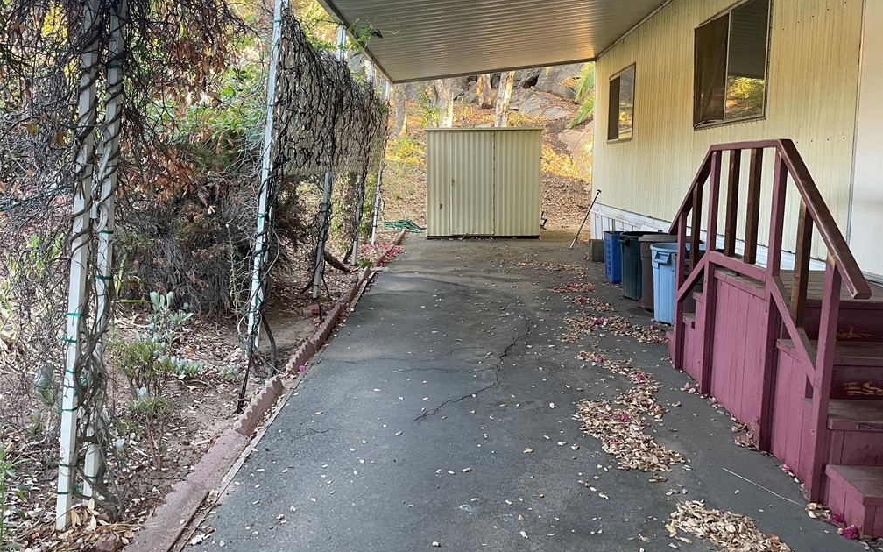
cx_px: 448
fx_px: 674
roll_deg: +0.3
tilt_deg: -7.1
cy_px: 240
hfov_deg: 66.5
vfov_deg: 44.4
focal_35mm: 28
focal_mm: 4.2
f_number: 1.6
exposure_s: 1/60
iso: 125
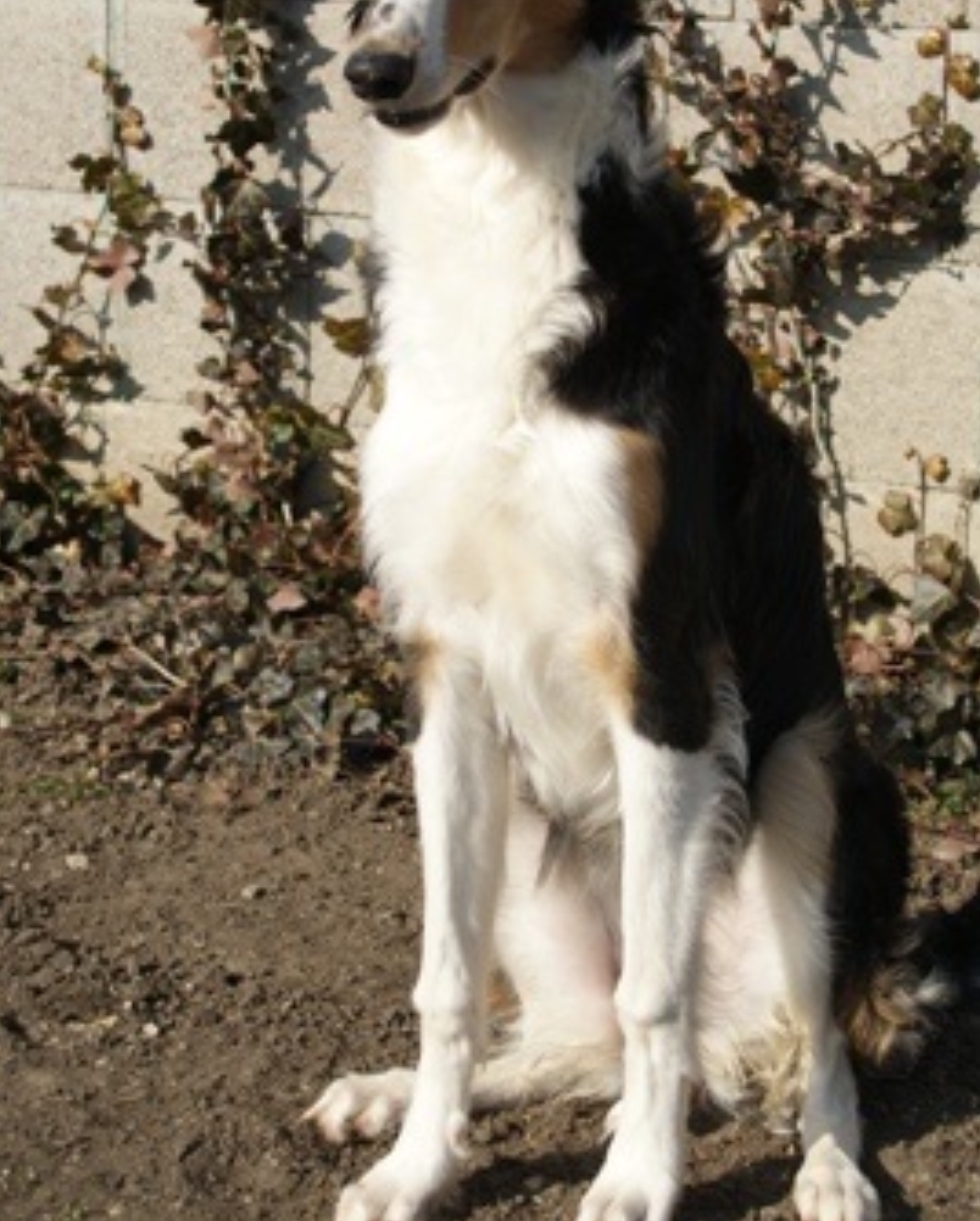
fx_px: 3281
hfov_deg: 17.0
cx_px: 541
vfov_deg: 21.1
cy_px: 508
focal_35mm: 91
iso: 100
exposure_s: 1/320
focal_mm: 45
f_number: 7.1
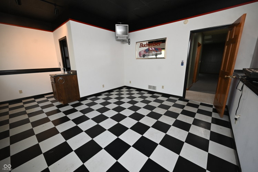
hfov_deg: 104.2
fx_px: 100
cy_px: 86
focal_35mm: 14
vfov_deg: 81.3
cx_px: 129
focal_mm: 14
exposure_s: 1/60
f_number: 4
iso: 800
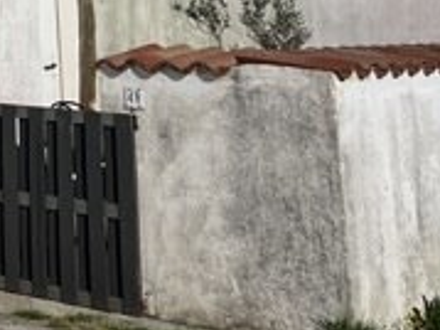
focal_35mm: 116
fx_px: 1473
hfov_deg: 14.5
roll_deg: +0.5
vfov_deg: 11.8
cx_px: -403
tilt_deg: +9.0
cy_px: -266
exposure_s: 1/13333
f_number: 1.6
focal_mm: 5.1
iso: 50
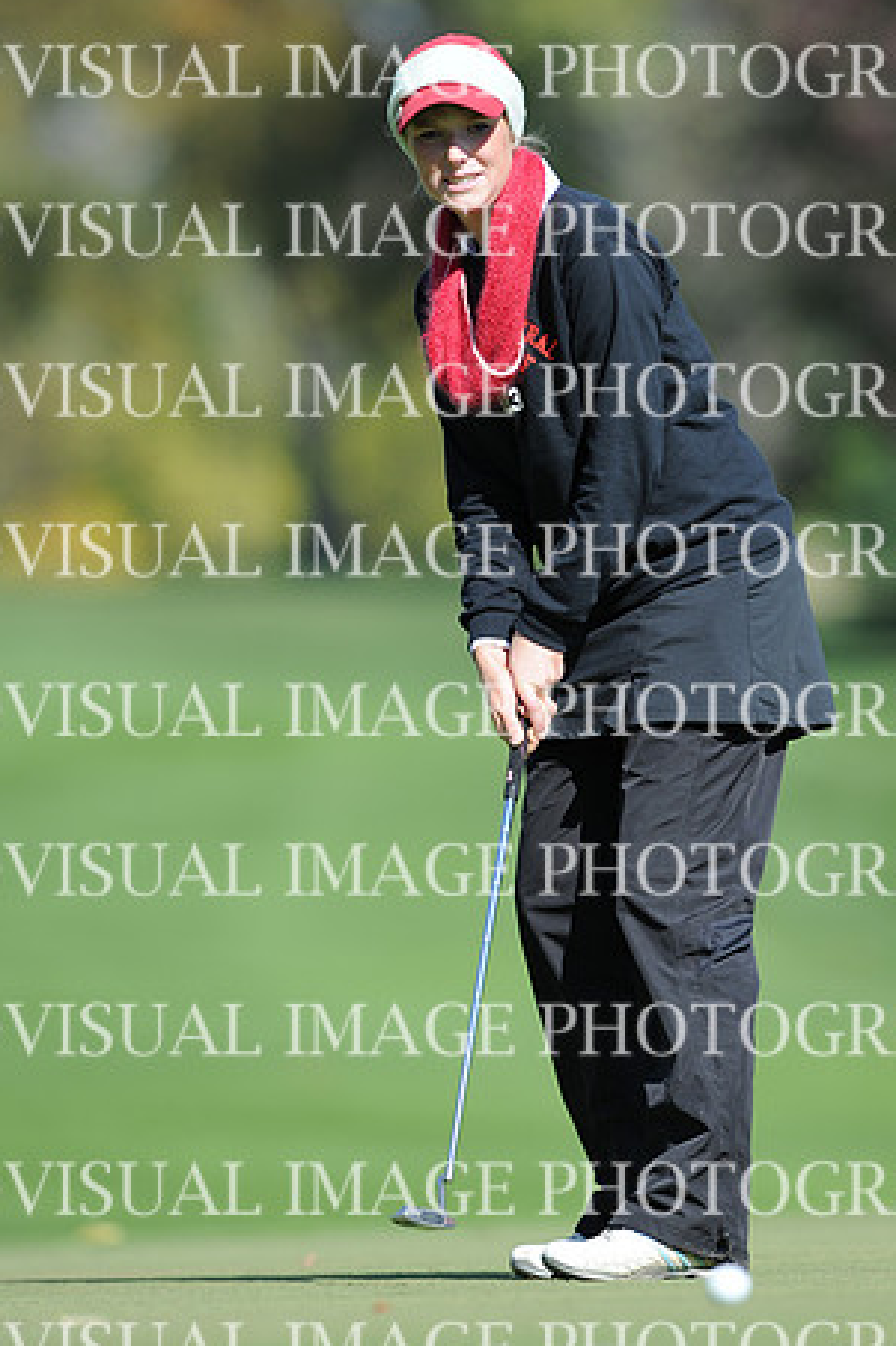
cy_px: 628
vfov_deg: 4.0
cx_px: 518
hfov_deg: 2.7
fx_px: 19165
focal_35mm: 513
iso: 250
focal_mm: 400
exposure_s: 1/2000
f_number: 4
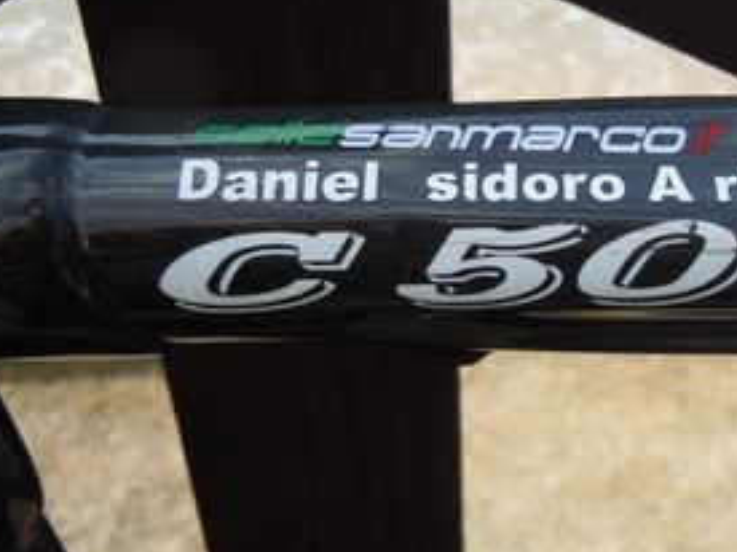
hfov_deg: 39.0
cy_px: 279
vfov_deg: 30.2
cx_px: 517
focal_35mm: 48
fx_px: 1022
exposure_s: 1/500
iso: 100
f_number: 4
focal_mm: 5.9
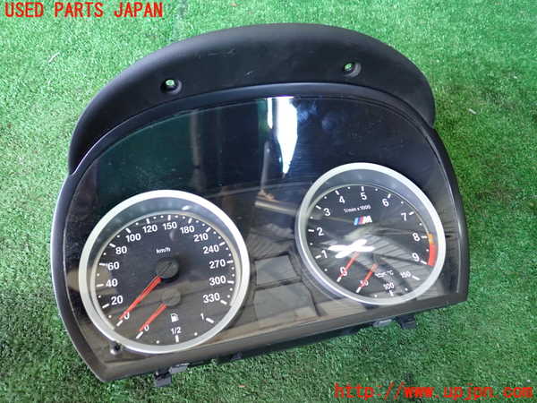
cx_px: 268
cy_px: 202
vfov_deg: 46.8
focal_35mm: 30
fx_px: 465
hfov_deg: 60.0
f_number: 2.3
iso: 320
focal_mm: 5.4
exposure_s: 1/40
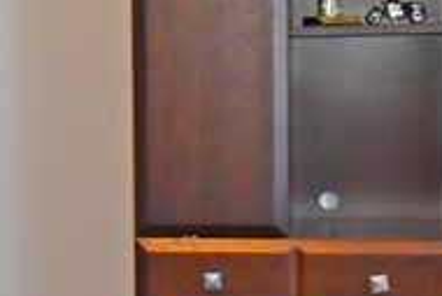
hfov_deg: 11.8
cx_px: -458
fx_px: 1892
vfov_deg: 8.9
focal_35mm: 154
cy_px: 205
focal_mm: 18
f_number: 3.5
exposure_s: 1/60
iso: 1400
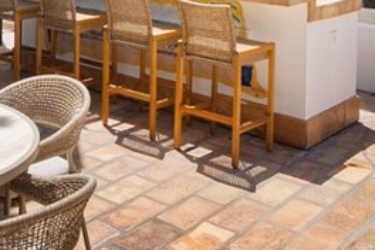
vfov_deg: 21.2
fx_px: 646
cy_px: -1
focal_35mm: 62
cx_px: 30
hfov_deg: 30.8
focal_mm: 16
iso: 640
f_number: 9
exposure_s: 1/160
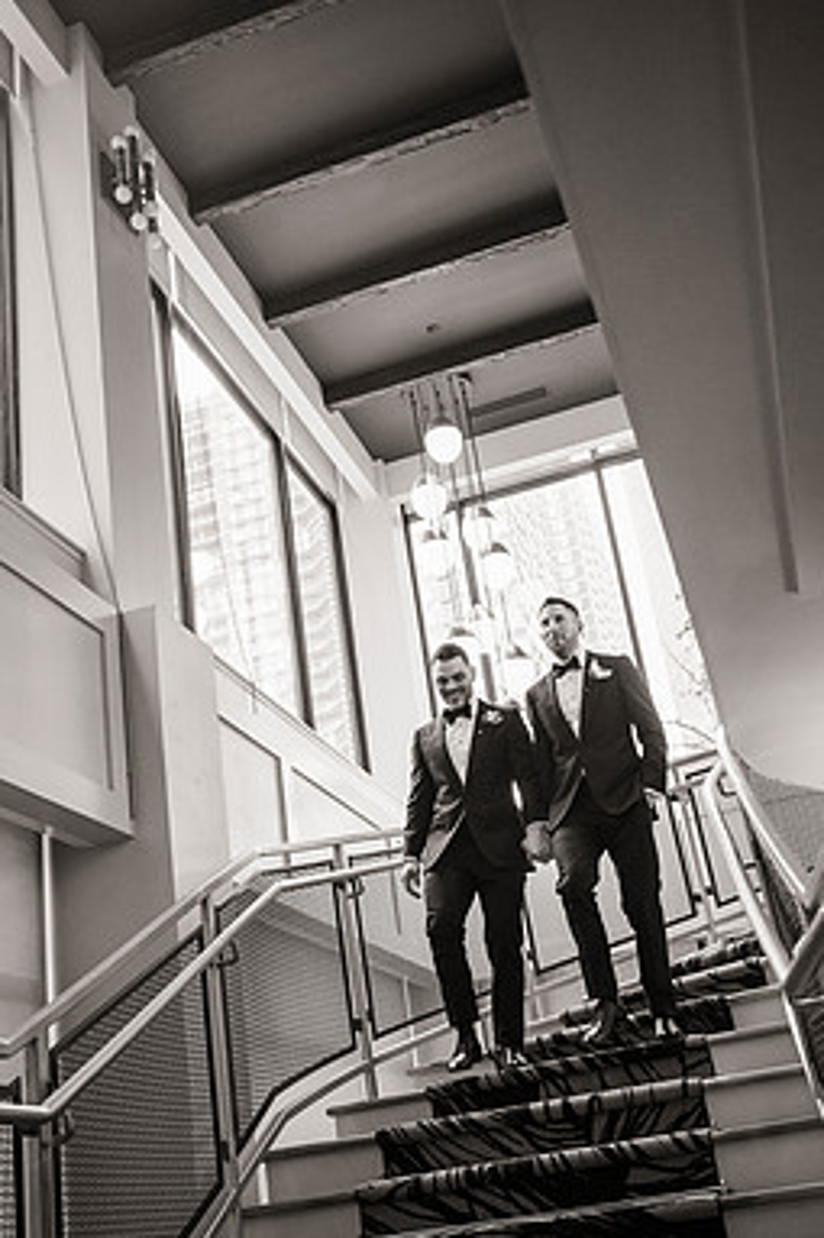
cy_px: 676
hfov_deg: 33.4
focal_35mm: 40
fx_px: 1374
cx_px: 404
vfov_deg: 48.4
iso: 2000
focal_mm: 34
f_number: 2.8
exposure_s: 1/400
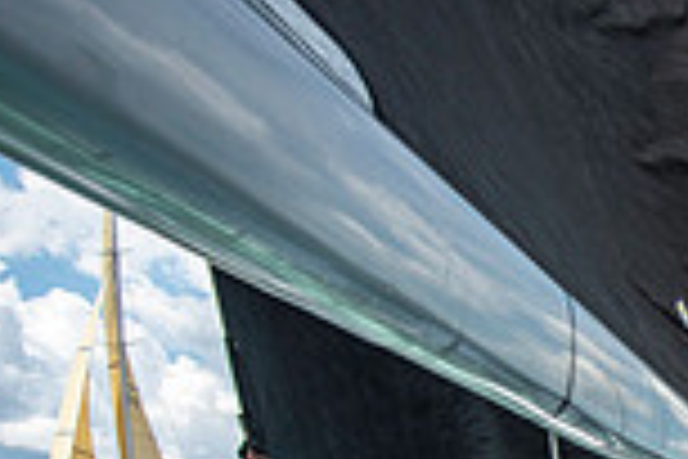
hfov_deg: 25.4
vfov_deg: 21.7
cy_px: 578
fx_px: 1089
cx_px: 1057
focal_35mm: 57
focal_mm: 15
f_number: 5.6
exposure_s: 1/1250
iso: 250
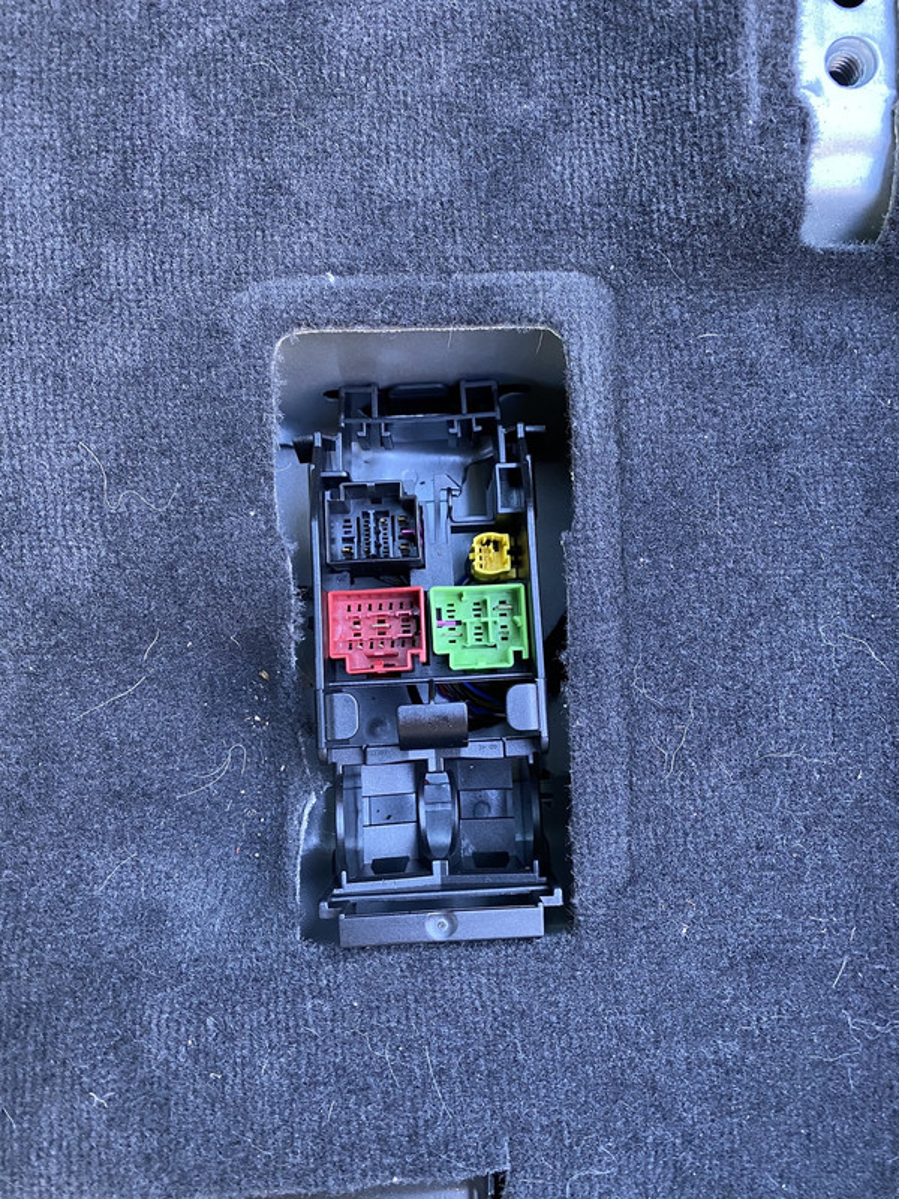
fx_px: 900
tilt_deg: -80.7
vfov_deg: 67.3
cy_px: 600
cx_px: 450
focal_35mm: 26
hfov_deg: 53.1
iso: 320
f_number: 1.8
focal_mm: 4.25
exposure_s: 1/60
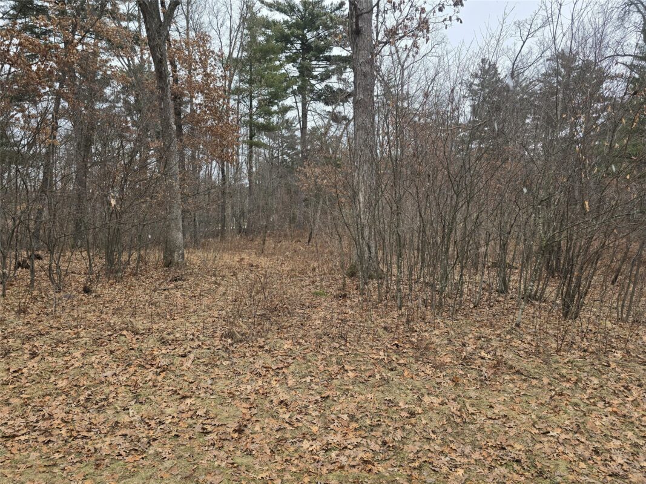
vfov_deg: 58.9
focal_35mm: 23
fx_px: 429
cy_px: 242
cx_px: 323
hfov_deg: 73.9
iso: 20
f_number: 1.7
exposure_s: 1/180
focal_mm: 6.3
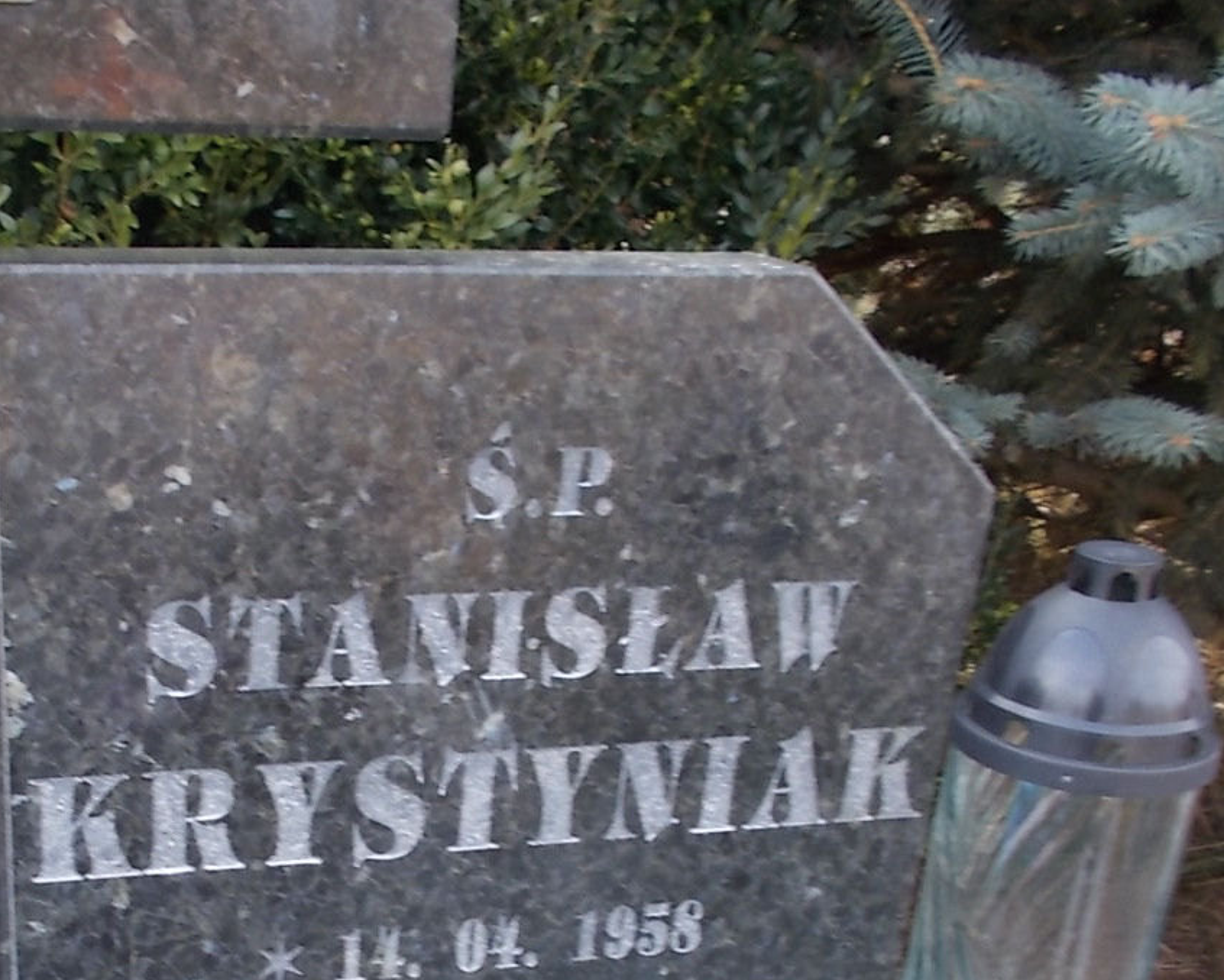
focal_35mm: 48
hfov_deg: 37.8
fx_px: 1739
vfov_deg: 30.7
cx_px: 310
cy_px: 786
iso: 80
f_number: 3.2
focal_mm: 4.6
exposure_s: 1/100
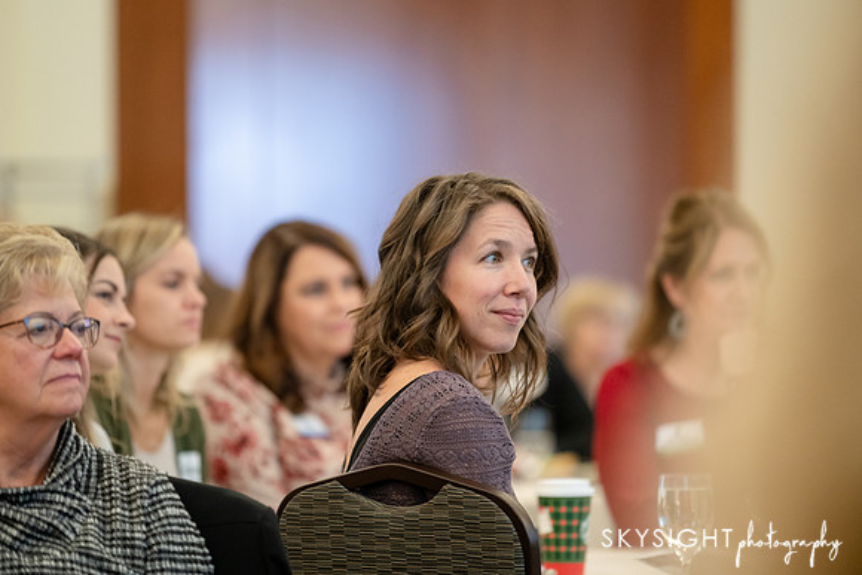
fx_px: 4894
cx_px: 431
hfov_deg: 10.1
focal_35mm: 204
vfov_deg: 6.7
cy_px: 288
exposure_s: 1/320
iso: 3200
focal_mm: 200
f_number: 2.8
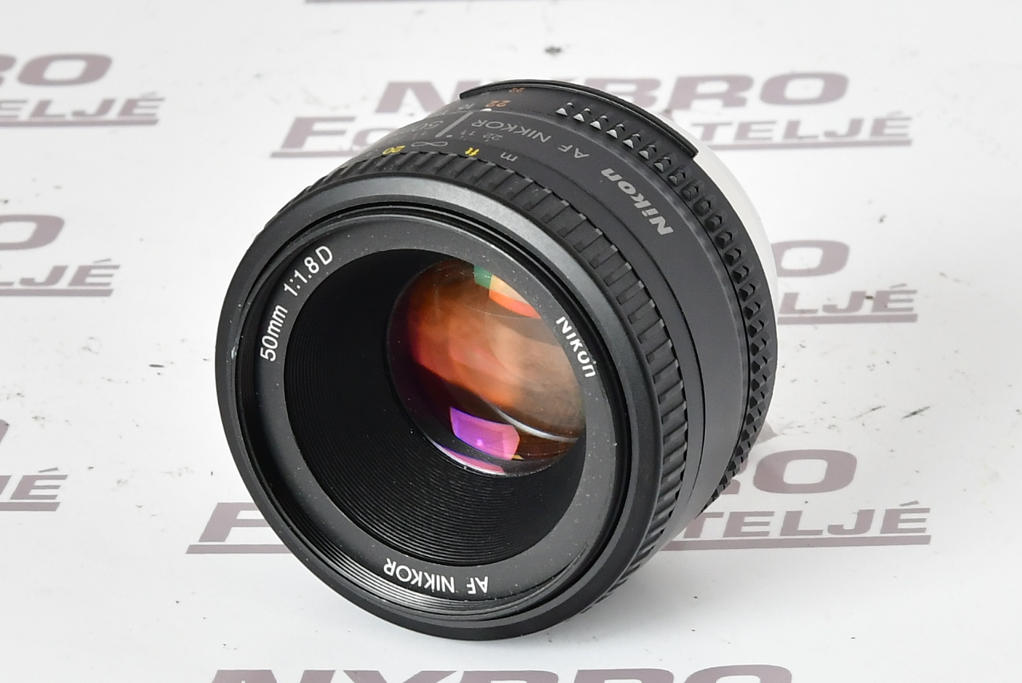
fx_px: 1847
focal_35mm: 65
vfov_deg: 21.0
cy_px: 342
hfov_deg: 30.9
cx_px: 511
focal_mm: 65
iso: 800
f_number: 11
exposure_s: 1/125
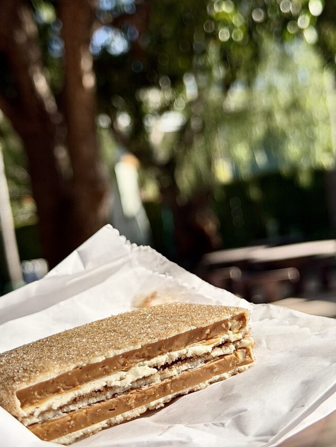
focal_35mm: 57
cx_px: 164
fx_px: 737
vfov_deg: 33.8
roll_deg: +9.4
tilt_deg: -1.1
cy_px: 232
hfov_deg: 25.7
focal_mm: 6.76
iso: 64
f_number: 1.78
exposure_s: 1/2342
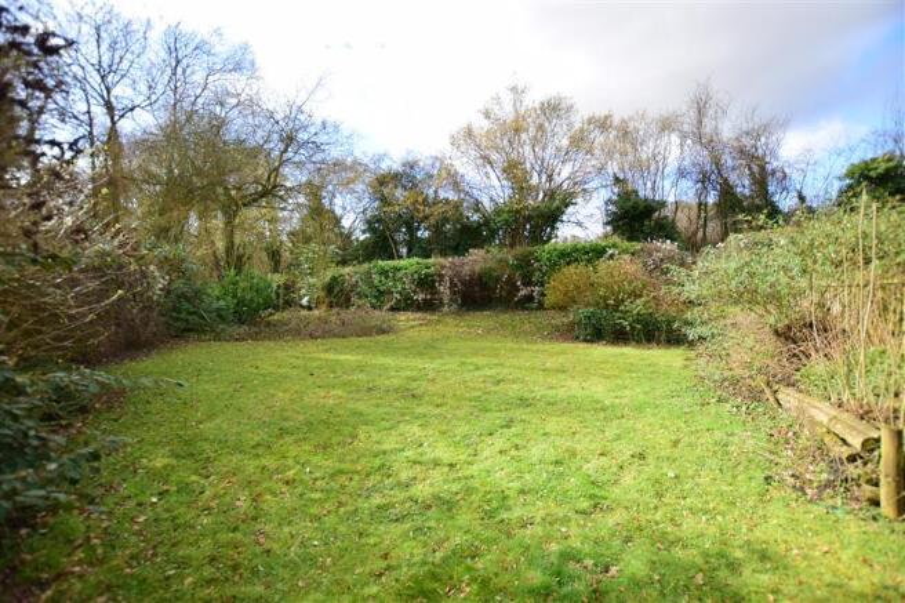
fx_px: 377
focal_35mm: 15
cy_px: 302
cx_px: 452
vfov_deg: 77.3
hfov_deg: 100.4
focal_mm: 10
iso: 400
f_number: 4
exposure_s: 1/1600
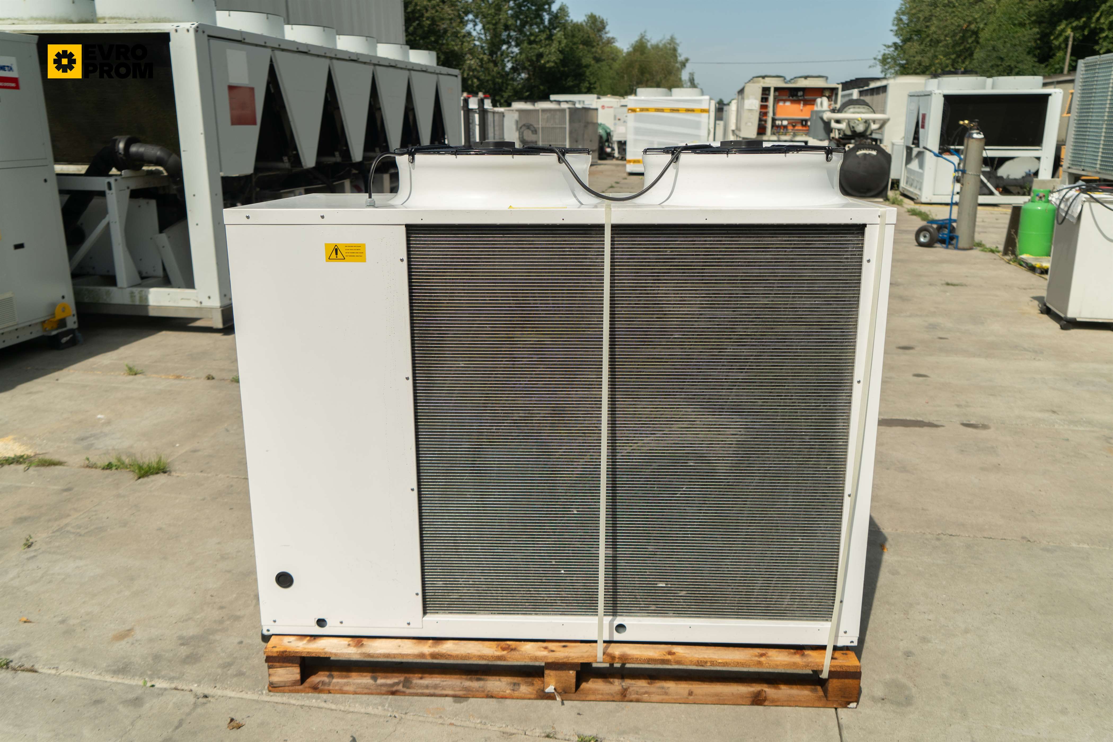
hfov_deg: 63.7
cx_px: 556
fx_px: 897
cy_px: 371
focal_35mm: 29
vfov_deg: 45.0
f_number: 4
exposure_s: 1/640
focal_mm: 29
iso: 100
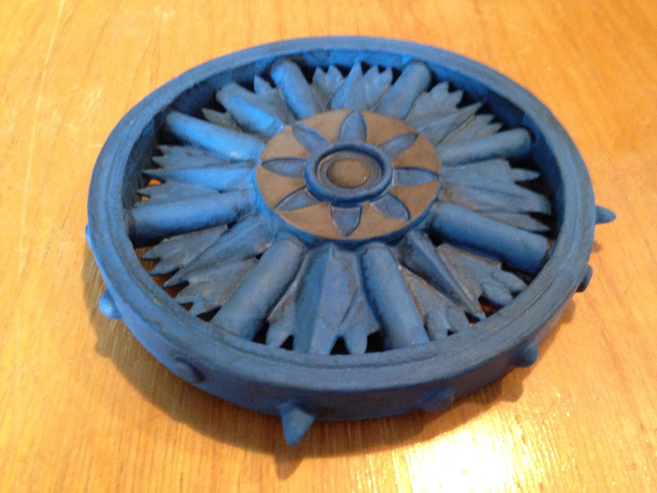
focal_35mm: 33
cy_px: 246
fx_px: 626
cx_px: 328
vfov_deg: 42.9
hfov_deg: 55.4
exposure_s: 1/15
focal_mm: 4.12
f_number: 2.4
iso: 640
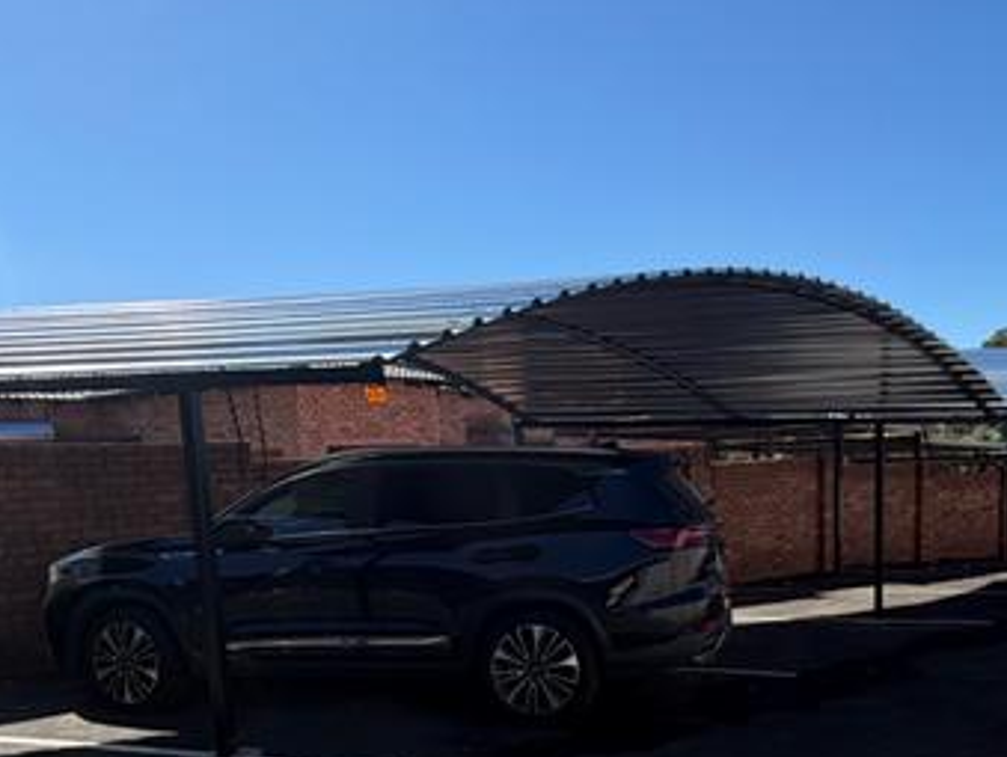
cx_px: 606
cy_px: 620
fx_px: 961
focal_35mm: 33
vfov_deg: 41.0
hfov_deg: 54.9
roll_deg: +4.0
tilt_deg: -7.5
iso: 32
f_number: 2.2
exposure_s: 1/770
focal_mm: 2.22
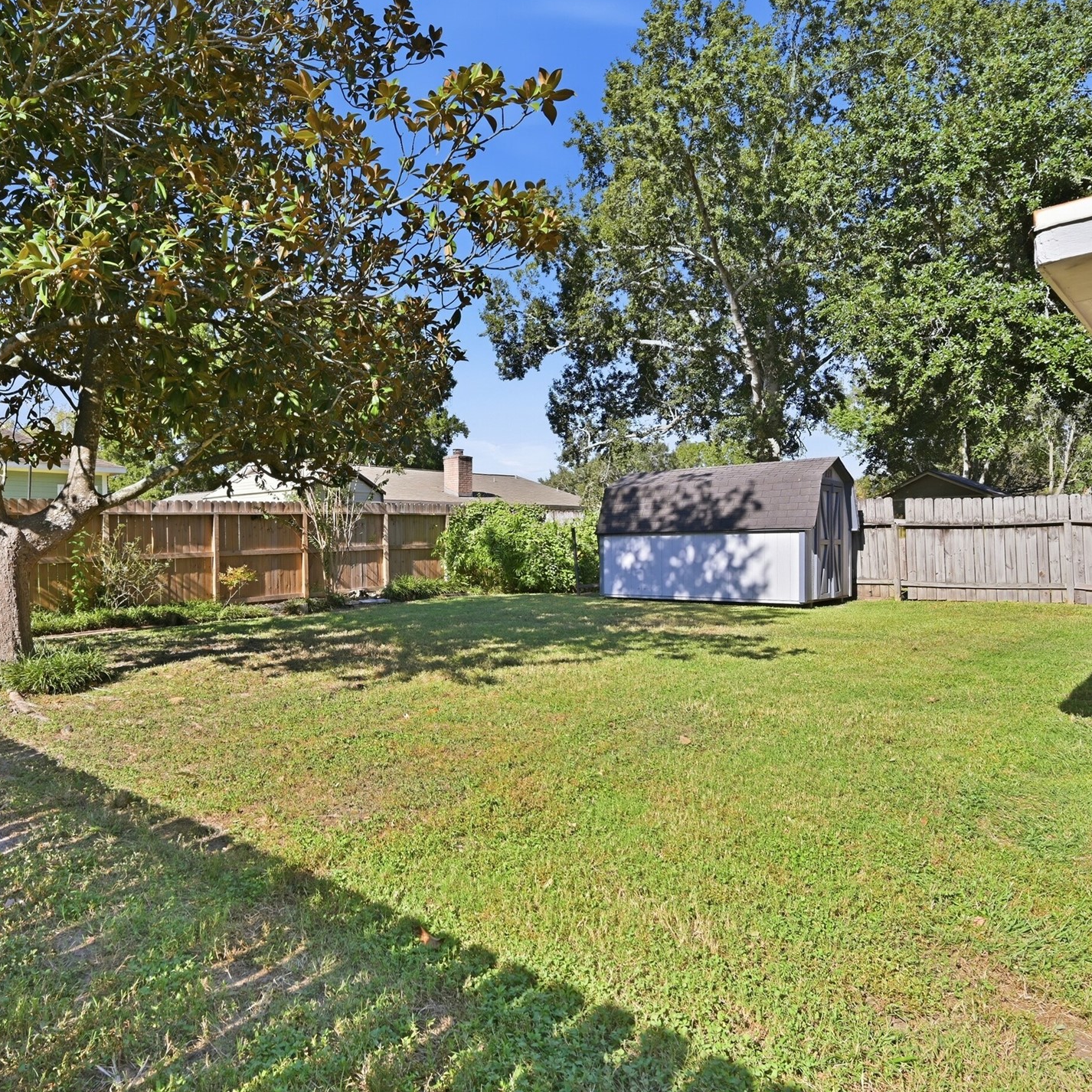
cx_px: 371
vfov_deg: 69.6
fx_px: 785
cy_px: 544
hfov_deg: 67.9
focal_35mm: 22
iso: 64
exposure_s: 1/200
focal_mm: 17
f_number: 8
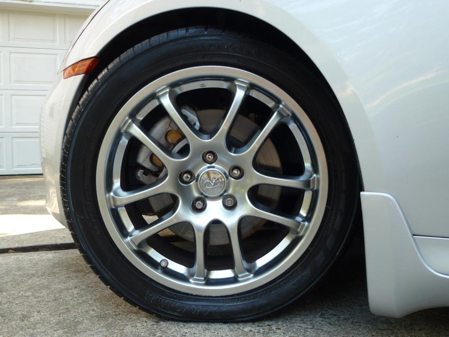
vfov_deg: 42.9
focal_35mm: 33
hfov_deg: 55.4
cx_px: 224
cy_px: 168
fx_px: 428
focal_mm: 5.9
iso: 100
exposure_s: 1/60
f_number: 3.6
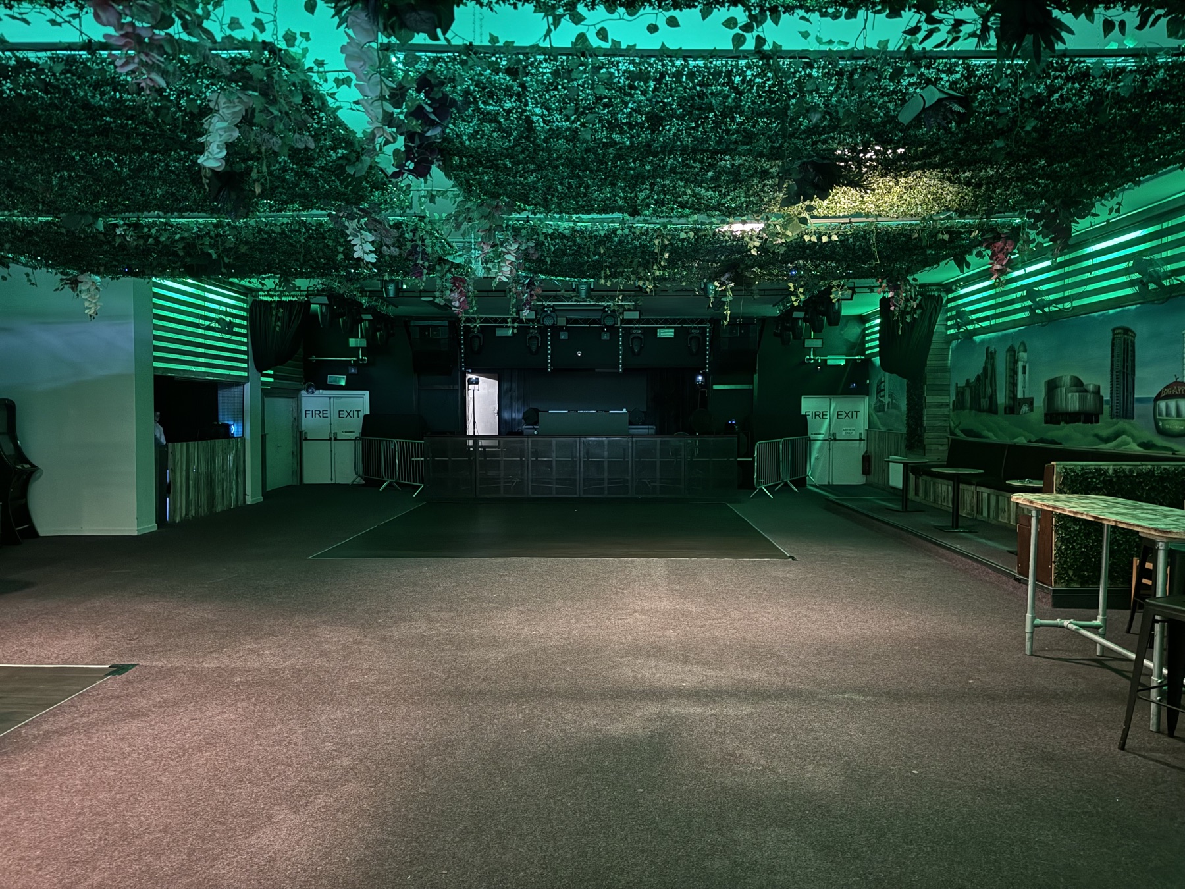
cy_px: 444
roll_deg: +0.5
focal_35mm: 24
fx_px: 822
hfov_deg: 71.6
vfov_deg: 56.8
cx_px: 592
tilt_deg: -2.7
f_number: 1.78
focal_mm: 6.76
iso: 1600
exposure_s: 1/14
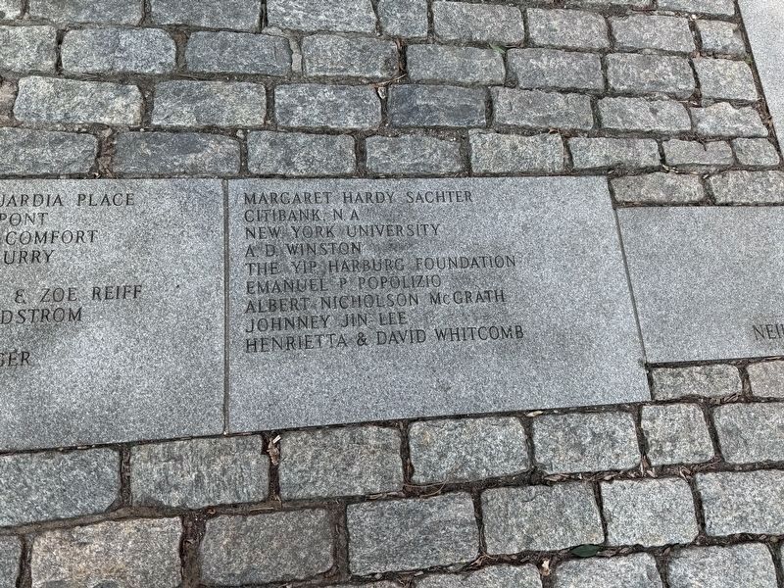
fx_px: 544
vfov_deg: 56.8
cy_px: 294
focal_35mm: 24
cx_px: 392
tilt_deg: -73.5
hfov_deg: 71.6
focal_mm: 6.76
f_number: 1.78
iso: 80
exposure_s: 1/405
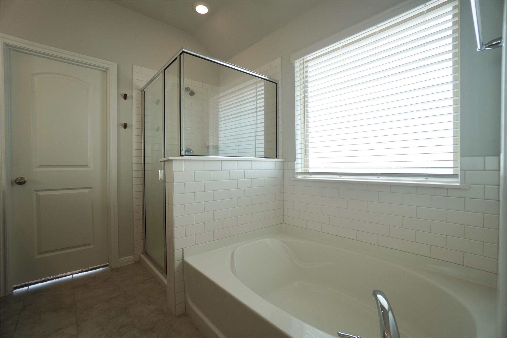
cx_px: 254
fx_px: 211
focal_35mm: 15
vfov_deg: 77.3
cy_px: 169
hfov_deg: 100.4
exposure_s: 1/100
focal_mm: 10
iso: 250
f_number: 4
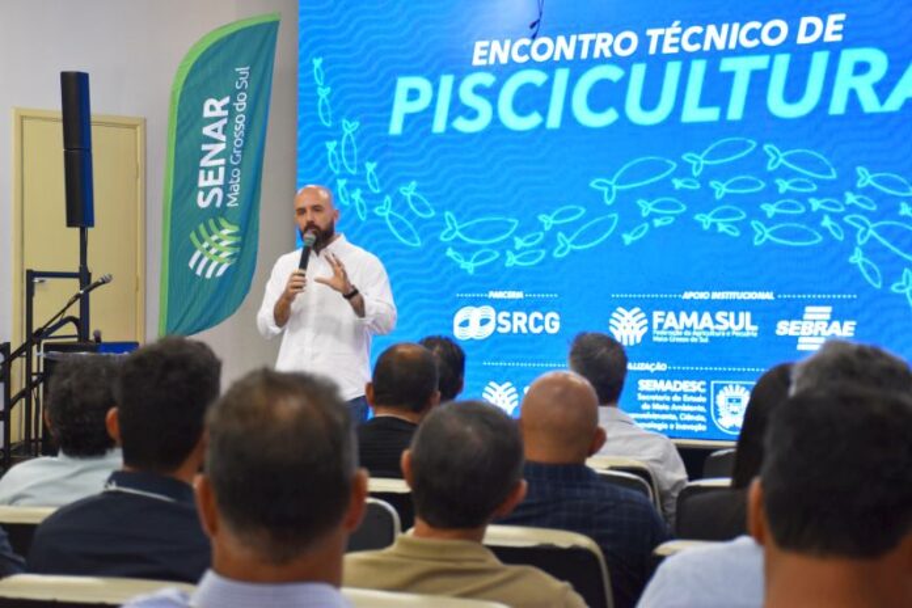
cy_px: 304
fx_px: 1900
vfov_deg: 18.2
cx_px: 456
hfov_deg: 27.0
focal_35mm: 75
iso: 1000
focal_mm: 50
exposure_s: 1/60
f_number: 4.8
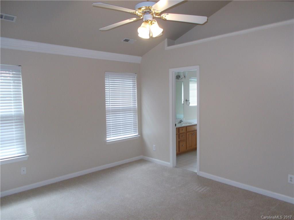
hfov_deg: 67.3
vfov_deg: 53.1
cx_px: 147
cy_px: 110
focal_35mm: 26
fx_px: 221
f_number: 3.2
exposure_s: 1/25
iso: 140
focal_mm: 4.6
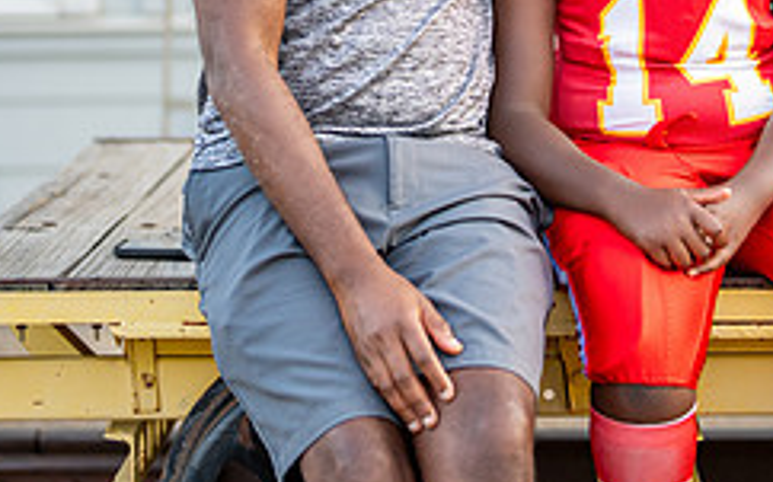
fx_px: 2885
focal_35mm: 137
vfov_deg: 9.4
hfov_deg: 15.2
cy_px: -105
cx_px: 575
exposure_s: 1/640
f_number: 1.2
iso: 200
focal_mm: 50
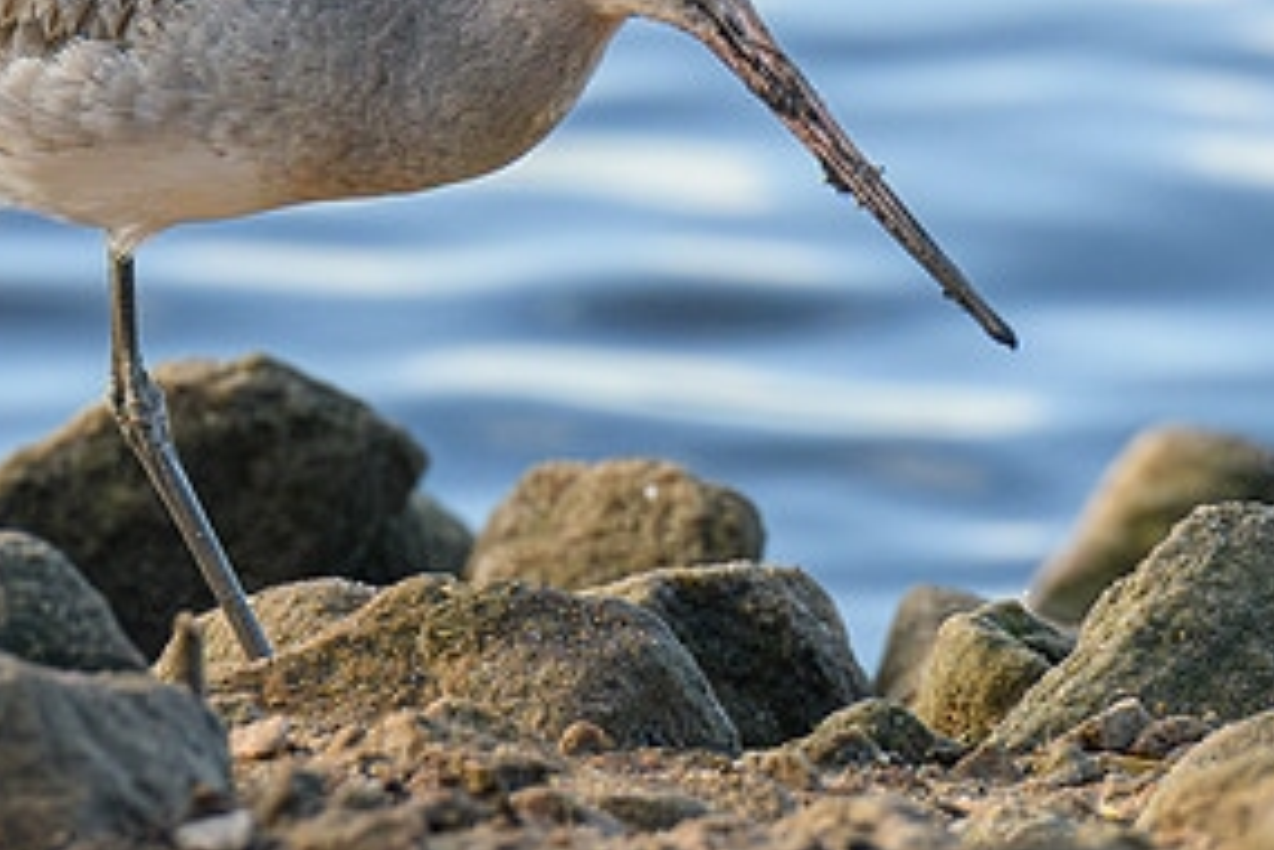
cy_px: -62
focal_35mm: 1124
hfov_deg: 1.8
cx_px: 352
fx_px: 39774
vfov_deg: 1.2
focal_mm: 400
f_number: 8
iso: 3200
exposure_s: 1/1250
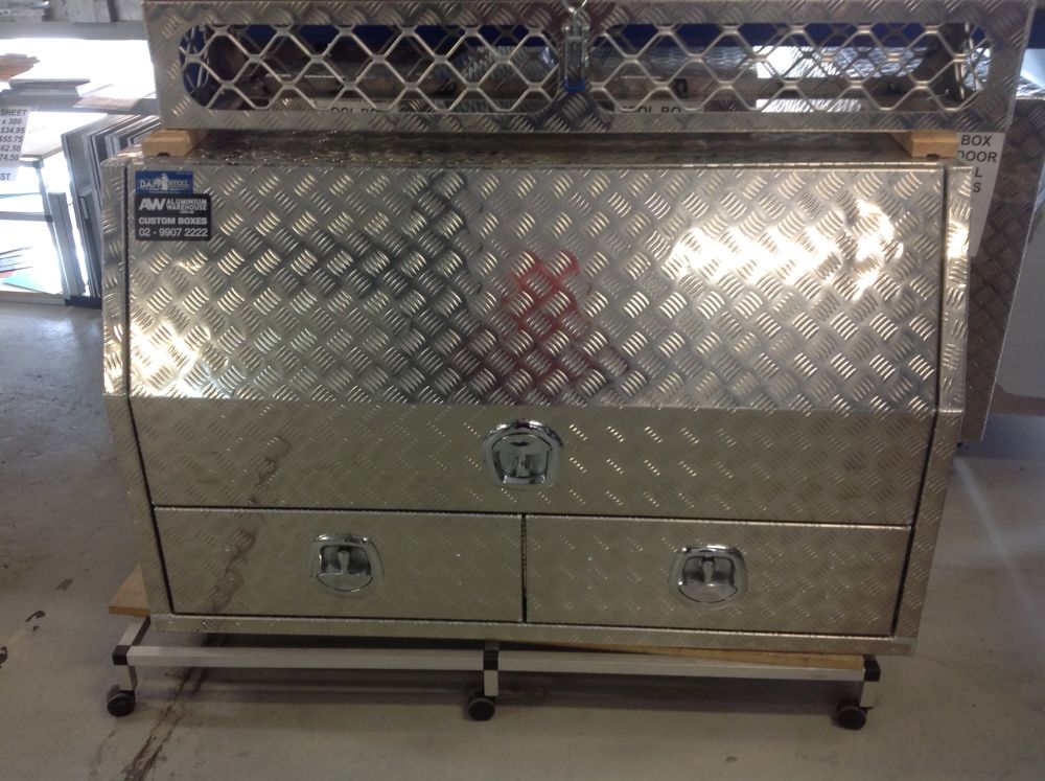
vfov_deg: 40.6
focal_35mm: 35
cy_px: 390
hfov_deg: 52.7
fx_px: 1055
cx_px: 522
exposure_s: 1/17
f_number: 2.4
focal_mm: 4.28
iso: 64
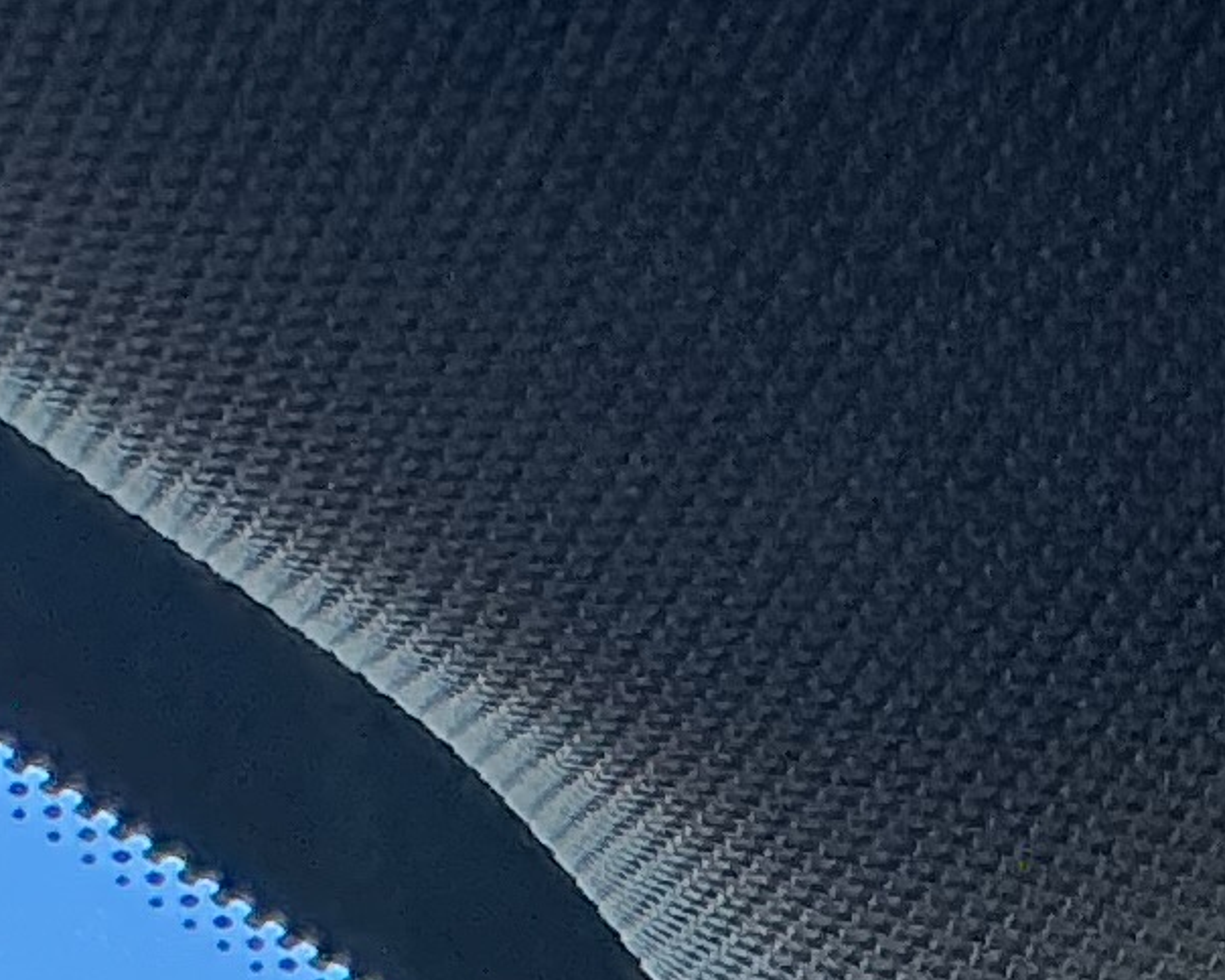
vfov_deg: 7.4
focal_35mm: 189
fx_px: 6851
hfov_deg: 8.7
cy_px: 2770
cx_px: 3450
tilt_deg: +23.0
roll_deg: -2.1
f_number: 1.8
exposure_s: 1/269
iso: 25
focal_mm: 3
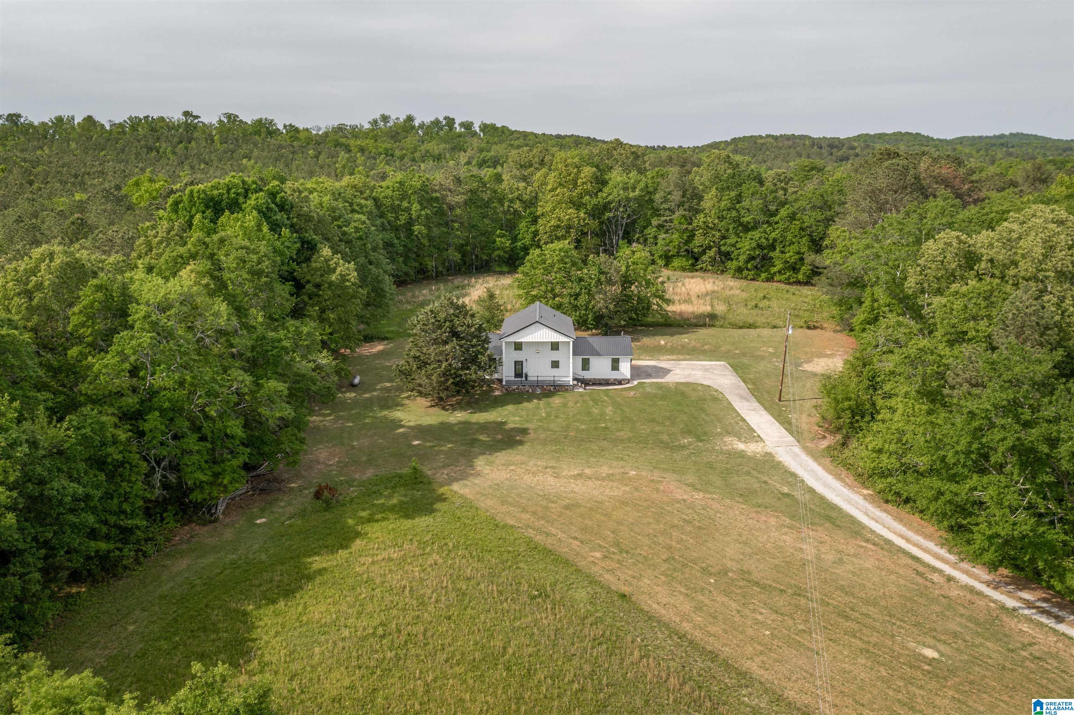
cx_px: 537
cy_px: 358
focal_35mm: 28
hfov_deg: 65.5
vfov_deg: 46.4
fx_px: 835
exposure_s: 1/320
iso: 100
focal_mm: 10.26
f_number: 4.5
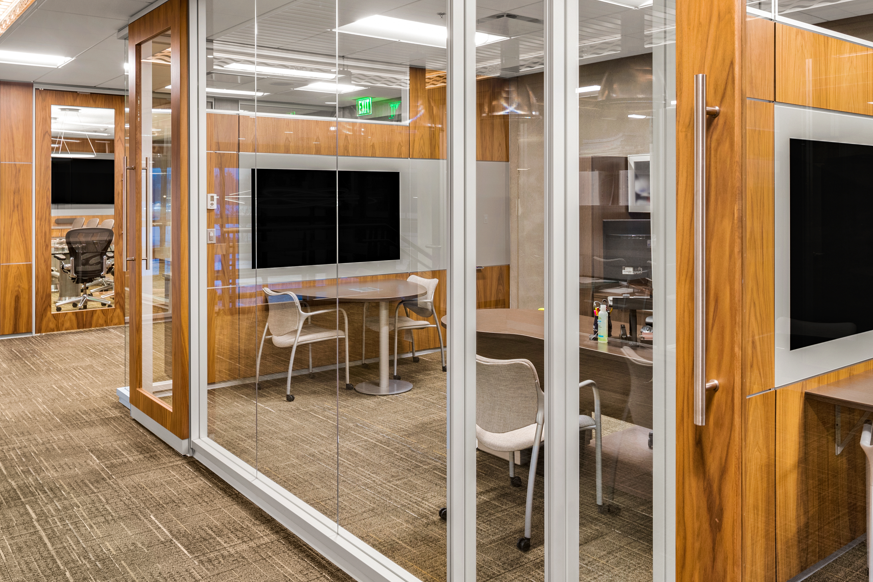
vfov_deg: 43.2
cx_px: 468
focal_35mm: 30
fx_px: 728
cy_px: 204
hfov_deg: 61.8
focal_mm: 19
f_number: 8
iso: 320
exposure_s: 1/1.25
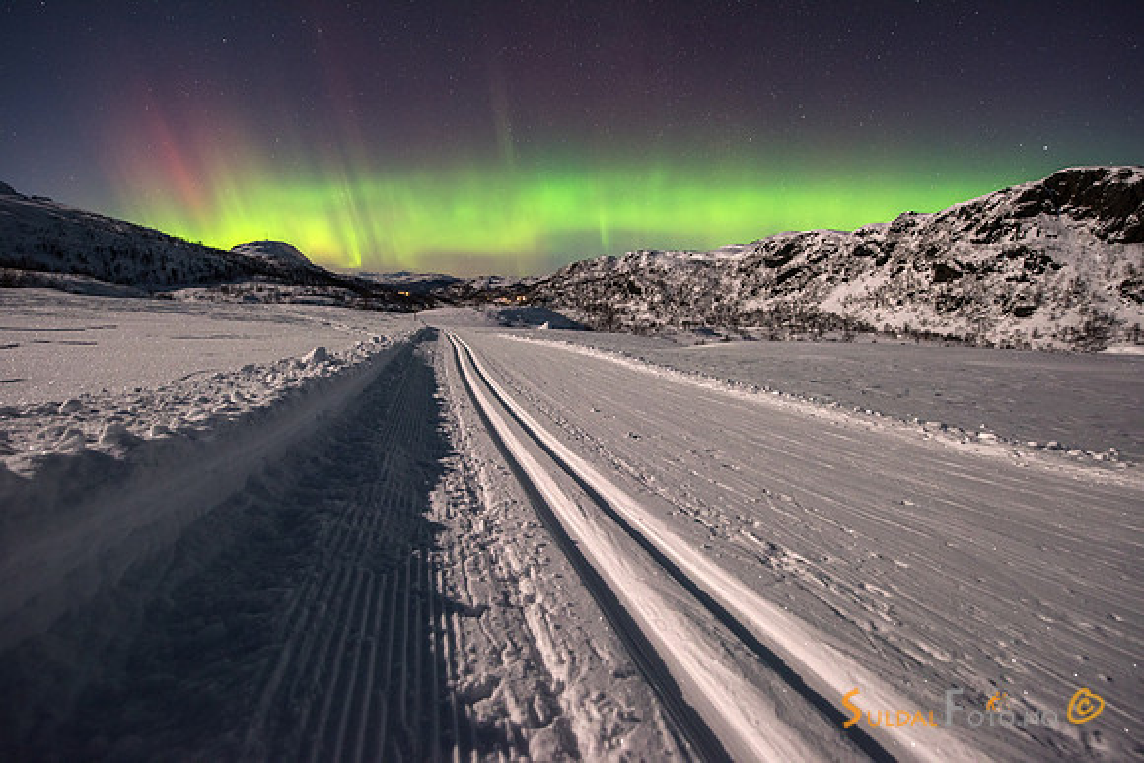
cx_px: 572
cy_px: 382
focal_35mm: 15
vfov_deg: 77.4
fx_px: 477
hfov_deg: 100.4
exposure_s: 15
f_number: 5.6
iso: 1000
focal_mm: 15
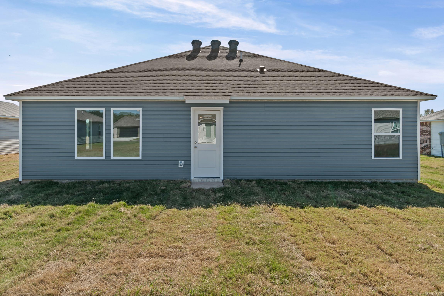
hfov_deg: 67.4
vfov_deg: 47.9
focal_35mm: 27
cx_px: 222
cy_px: 148
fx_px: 333
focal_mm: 18
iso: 250
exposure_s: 1/100
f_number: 9
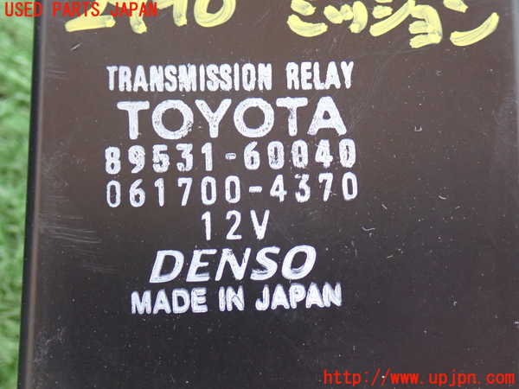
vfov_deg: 23.7
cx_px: 260
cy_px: 194
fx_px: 930
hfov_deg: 31.2
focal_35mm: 62
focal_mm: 11.09
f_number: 3.6
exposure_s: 1/20
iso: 800
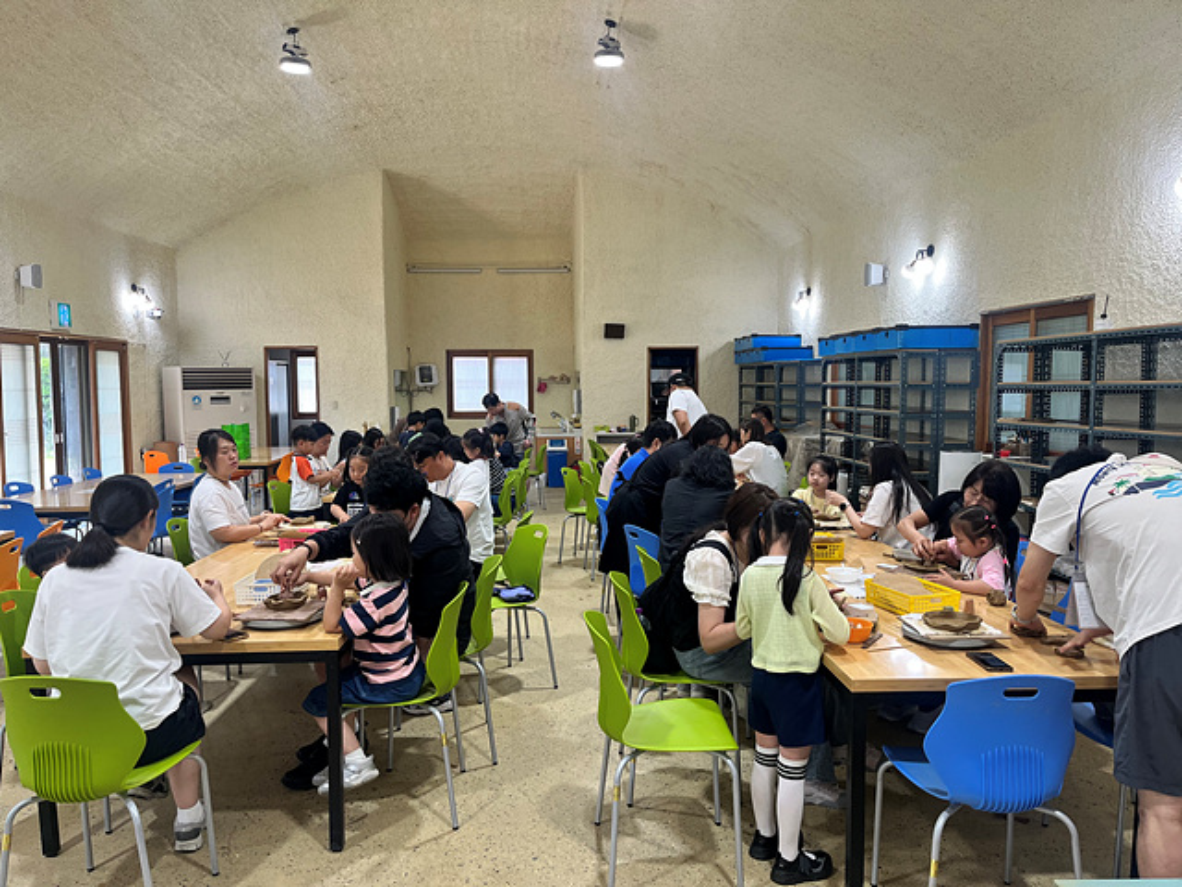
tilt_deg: -5.1
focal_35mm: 26
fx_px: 888
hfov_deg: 67.3
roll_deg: -0.4
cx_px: 591
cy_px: 444
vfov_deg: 53.1
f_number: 1.6
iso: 125
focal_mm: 5.1
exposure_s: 1/120
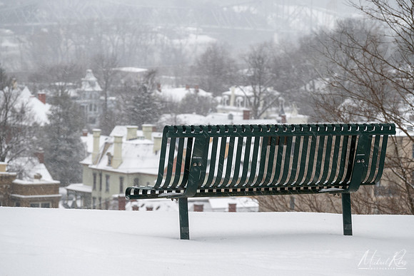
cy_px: 138
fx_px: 2243
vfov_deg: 7.0
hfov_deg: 10.5
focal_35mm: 195
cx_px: 207
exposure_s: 1/50
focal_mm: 130
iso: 100
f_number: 8
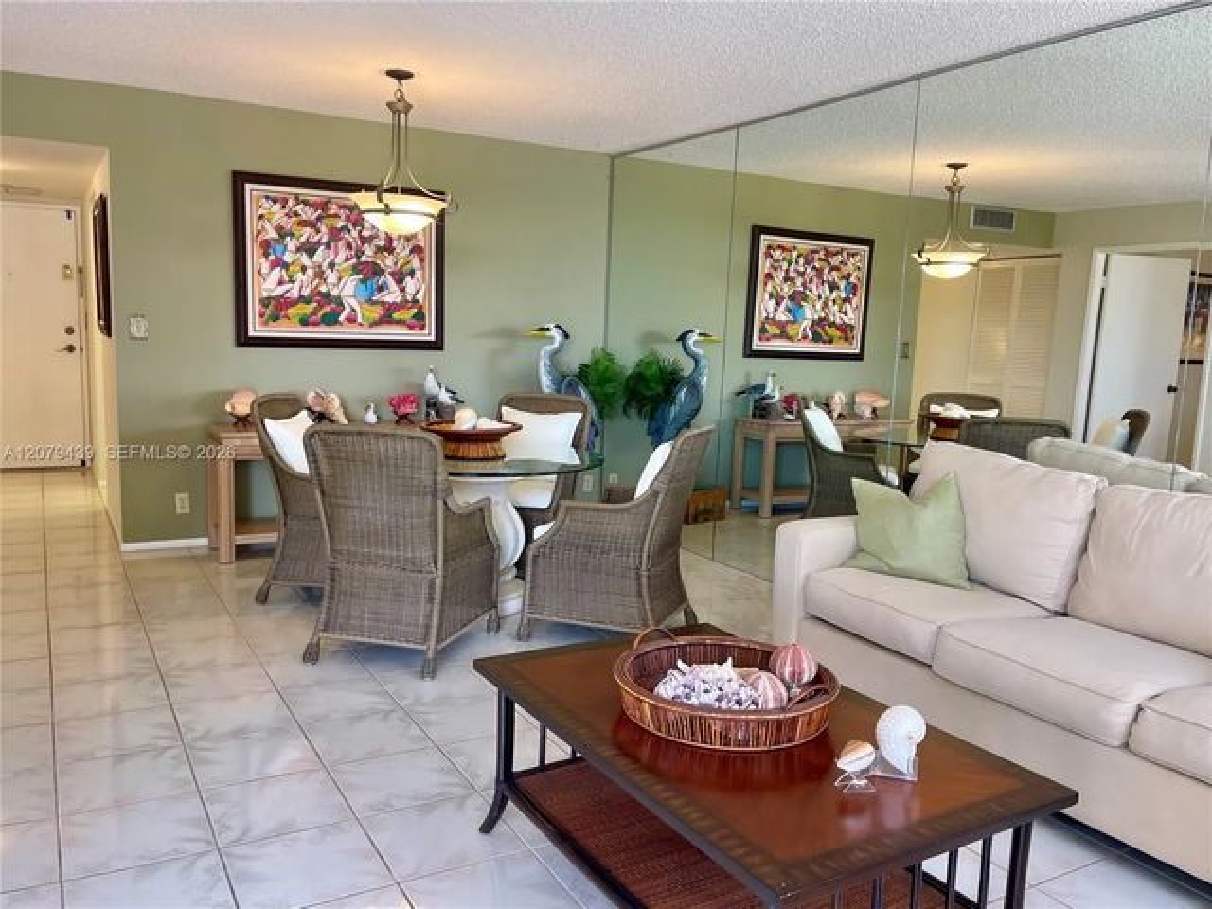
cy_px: 454
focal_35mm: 25
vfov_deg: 54.9
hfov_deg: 69.4
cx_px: 606
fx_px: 875
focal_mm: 5.1
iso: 125
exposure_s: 1/120
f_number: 1.6
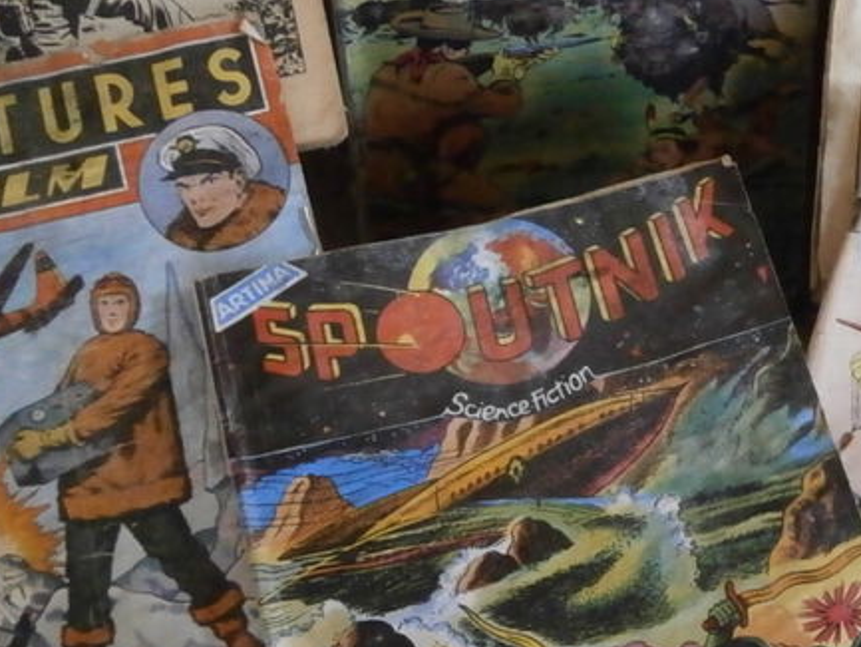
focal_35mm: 60
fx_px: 1493
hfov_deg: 31.6
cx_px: 650
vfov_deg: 24.4
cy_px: 317
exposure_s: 1/200
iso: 800
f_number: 2.8
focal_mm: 4.7
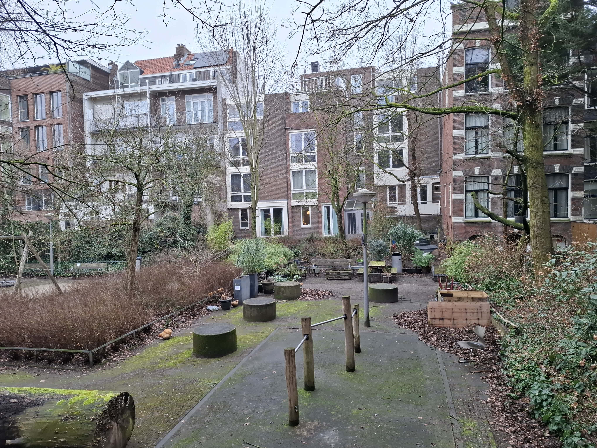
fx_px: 397
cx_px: 298
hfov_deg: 73.9
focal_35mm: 23
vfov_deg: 58.9
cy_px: 224
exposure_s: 1/177
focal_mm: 5.5
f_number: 1.8
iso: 50
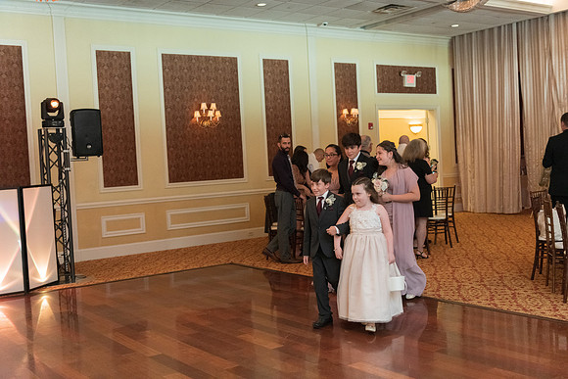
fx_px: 694
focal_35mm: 44
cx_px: 284
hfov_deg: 44.5
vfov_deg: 30.5
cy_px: 190
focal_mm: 44
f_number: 2.8
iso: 3200
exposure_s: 1/125
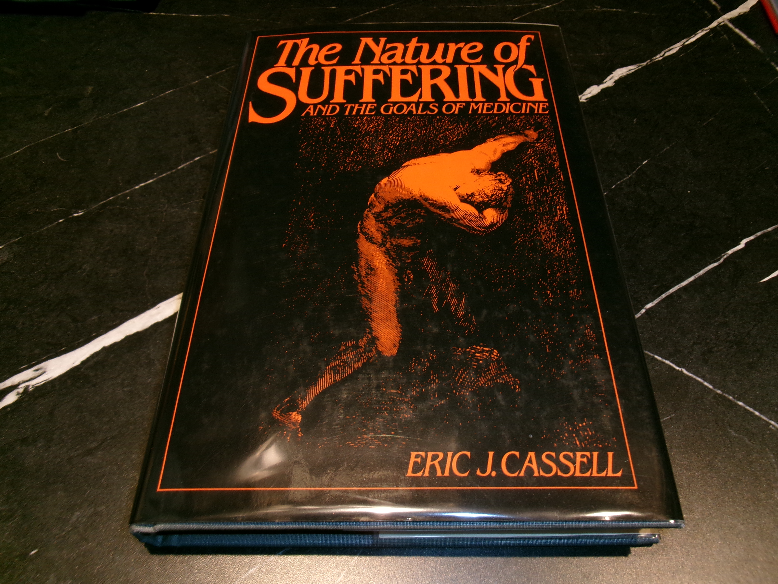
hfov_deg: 63.4
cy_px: 292
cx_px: 389
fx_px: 629
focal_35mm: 28
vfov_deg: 49.7
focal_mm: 5.1
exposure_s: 1/34
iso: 160
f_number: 3.9
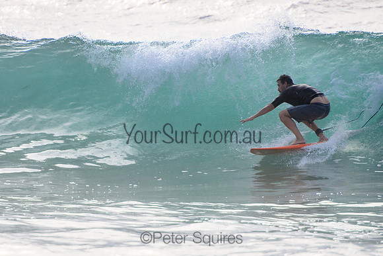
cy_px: 133
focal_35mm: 550
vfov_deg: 2.5
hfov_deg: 3.7
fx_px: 5854
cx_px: 121
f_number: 5.6
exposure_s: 1/2000
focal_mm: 400
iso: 220
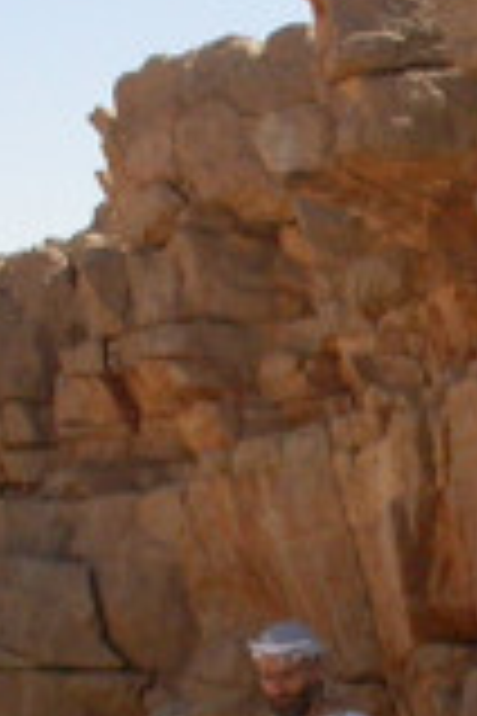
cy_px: 527
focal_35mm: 163
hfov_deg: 8.3
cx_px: 558
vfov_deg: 12.6
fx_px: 3239
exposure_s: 1/307
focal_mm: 7.85
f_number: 7.5
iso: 100
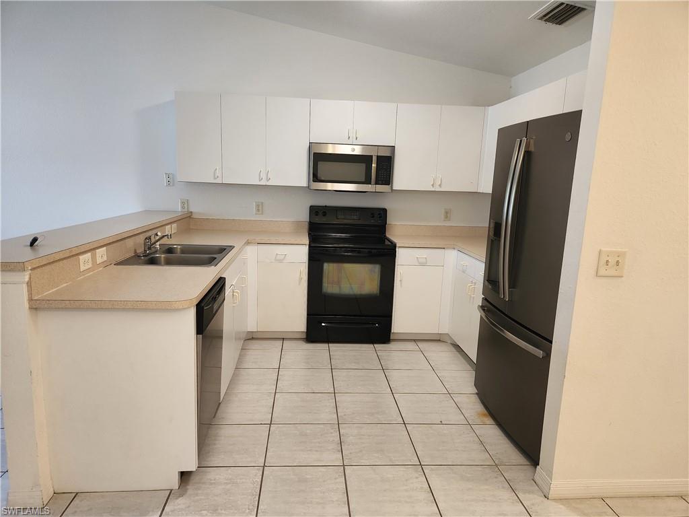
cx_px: 344
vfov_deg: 58.9
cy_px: 258
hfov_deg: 73.9
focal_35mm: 23
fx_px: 458
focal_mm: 5.4
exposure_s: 1/120
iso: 250
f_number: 1.8
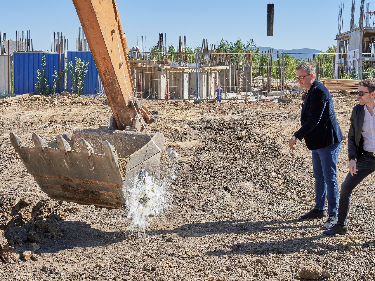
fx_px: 548
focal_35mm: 51
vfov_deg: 28.8
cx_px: 186
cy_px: 140
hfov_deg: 37.8
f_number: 8
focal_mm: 31
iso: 100
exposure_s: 1/320
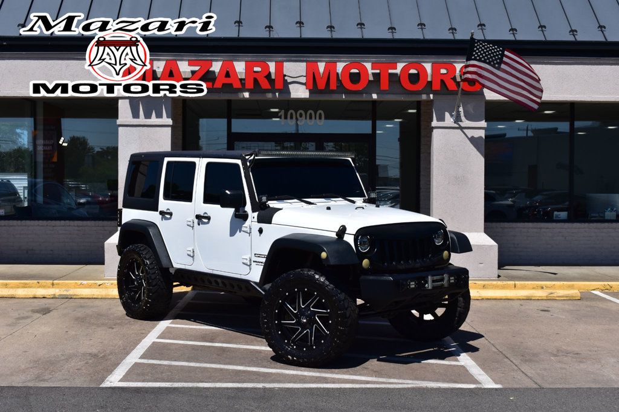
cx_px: 310
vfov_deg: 26.5
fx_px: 877
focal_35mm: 51
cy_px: 206
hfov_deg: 38.9
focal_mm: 34
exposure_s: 1/500
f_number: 11
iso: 200
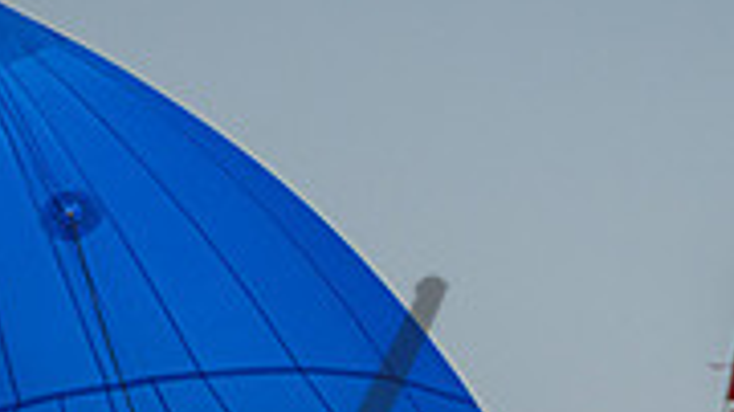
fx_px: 29994
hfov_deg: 1.4
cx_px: 388
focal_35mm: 1542
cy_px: 666
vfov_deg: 0.8
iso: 500
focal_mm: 370
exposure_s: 1/4000
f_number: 8
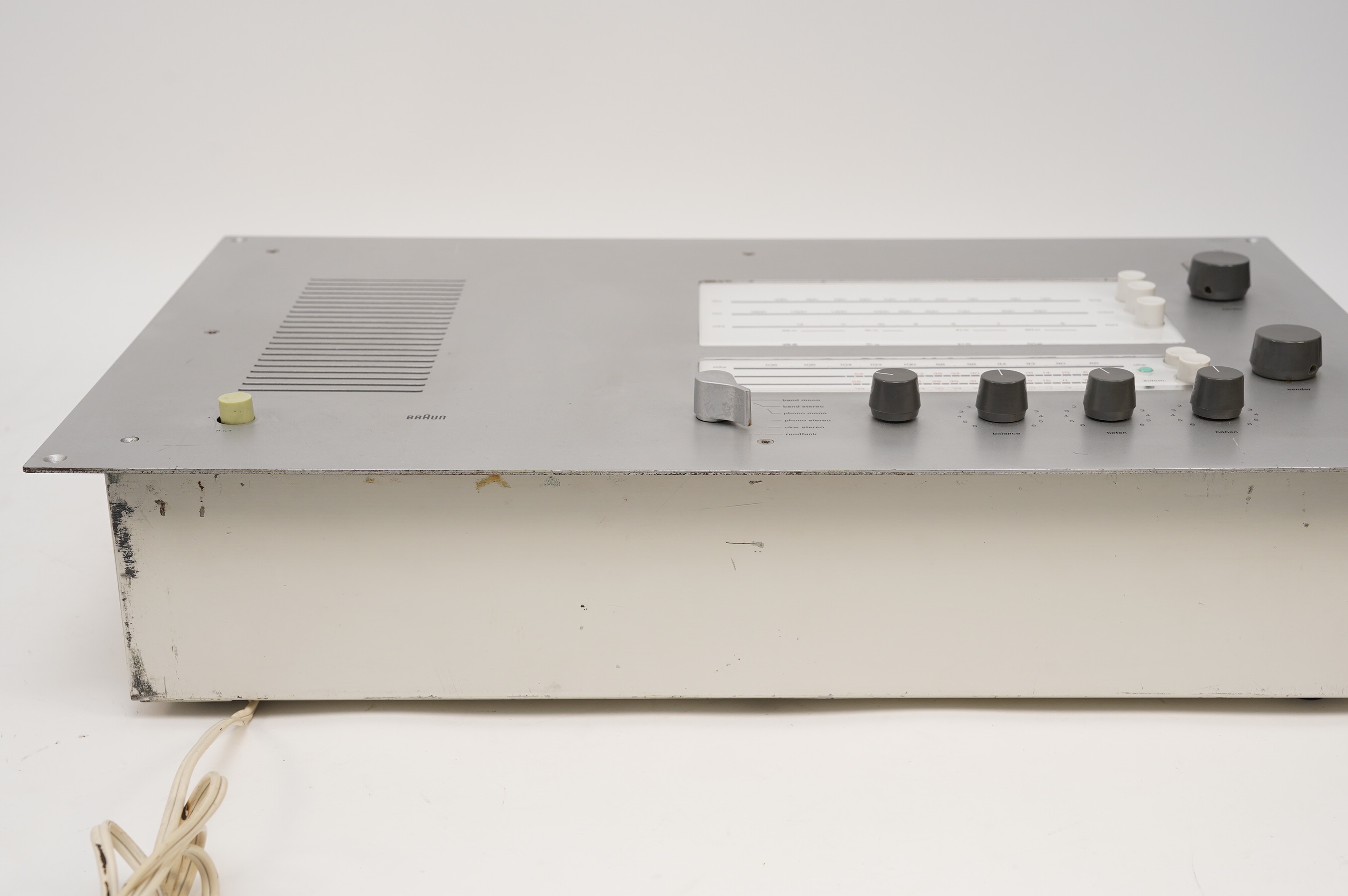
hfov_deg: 36.9
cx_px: 736
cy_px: 500
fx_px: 2020
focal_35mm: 54
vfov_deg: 25.0
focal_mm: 48
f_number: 8
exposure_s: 1/200
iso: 500
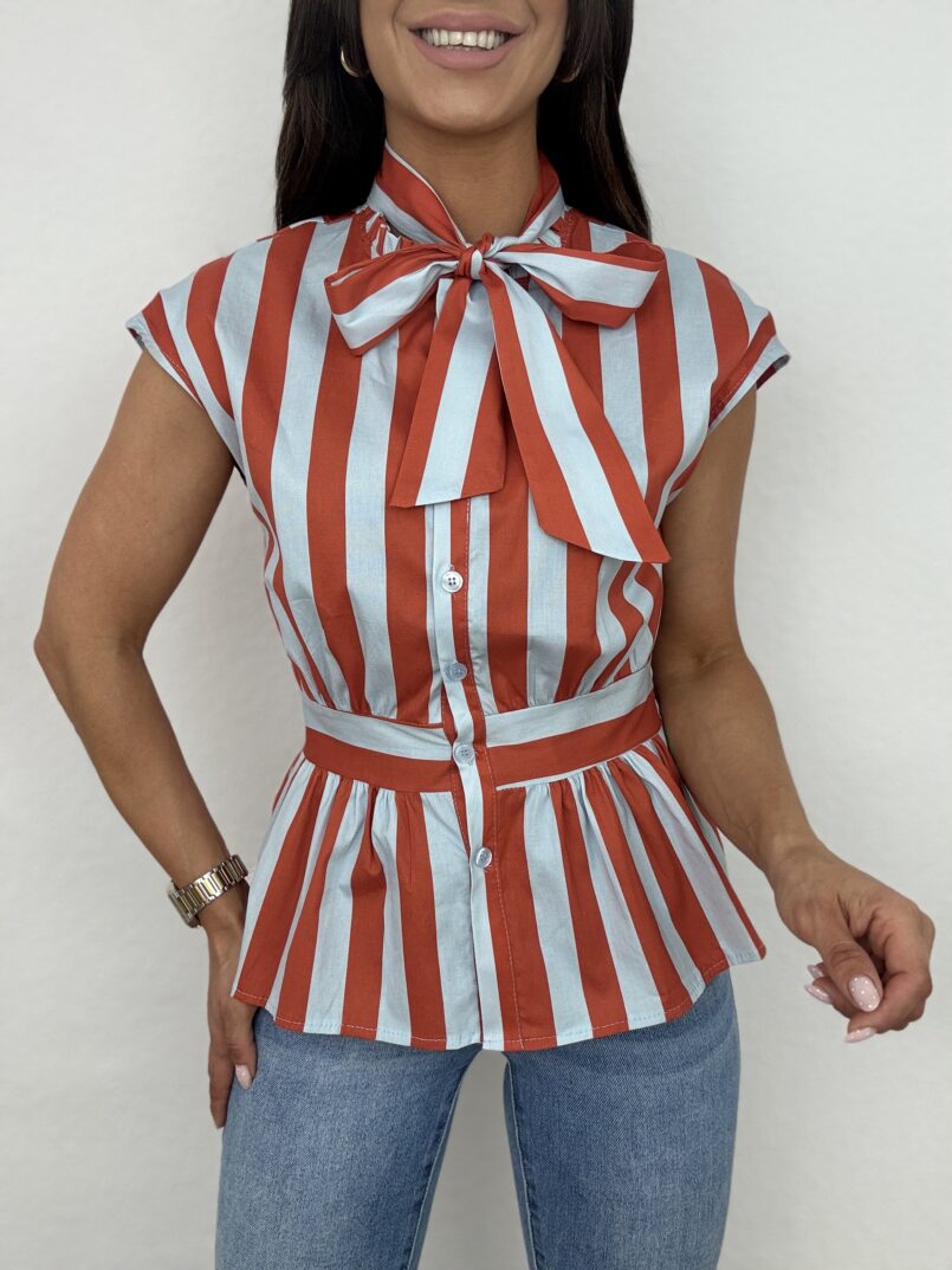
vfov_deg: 60.0
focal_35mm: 30
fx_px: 1100
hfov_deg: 46.8
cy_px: 635
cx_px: 476
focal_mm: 2.69
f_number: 1.9
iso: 40
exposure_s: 1/100
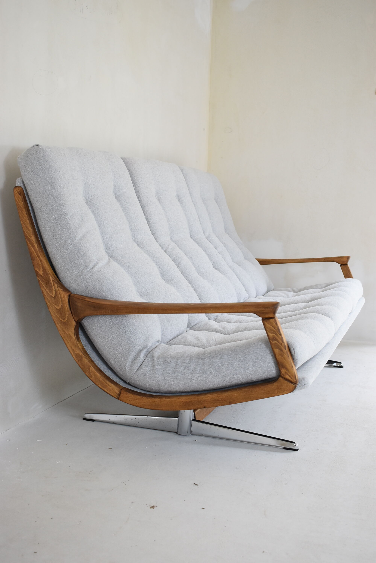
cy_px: 282
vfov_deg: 46.4
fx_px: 657
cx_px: 188
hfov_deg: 31.9
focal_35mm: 42
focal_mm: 28
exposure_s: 1/125
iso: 800
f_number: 5
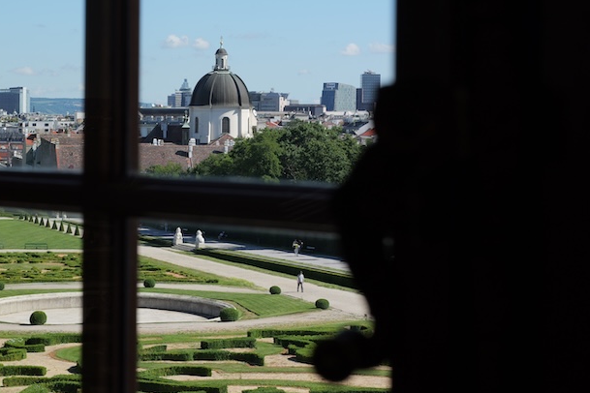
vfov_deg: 15.7
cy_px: 120
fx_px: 1426
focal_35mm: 87
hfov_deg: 23.3
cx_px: 222
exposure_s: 1/125
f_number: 8
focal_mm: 44
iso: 100
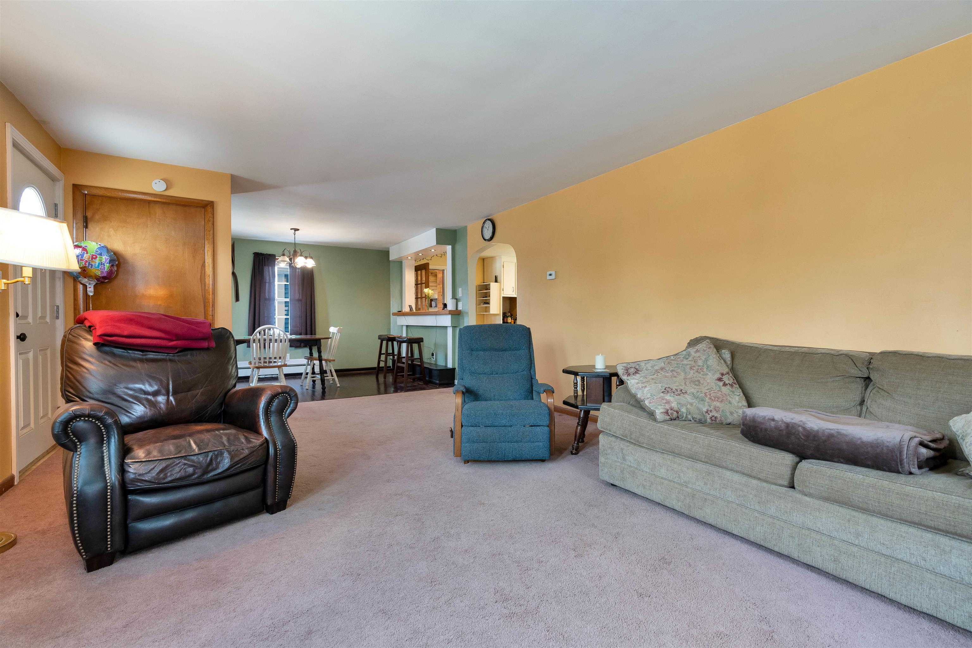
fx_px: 432
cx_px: 486
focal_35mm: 16
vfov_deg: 73.8
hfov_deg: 96.7
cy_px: 324
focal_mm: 16
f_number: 8
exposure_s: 1/10
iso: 800
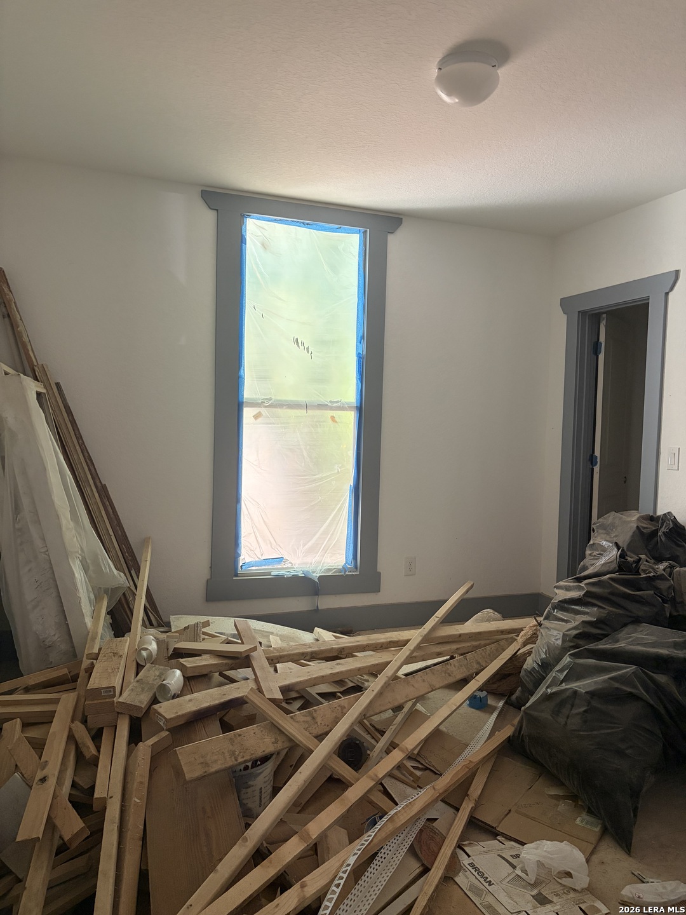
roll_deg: -2.5
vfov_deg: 67.3
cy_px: 458
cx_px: 343
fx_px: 687
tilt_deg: -4.2
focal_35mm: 26
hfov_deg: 53.1
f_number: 1.6
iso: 250
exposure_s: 1/60
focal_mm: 5.96
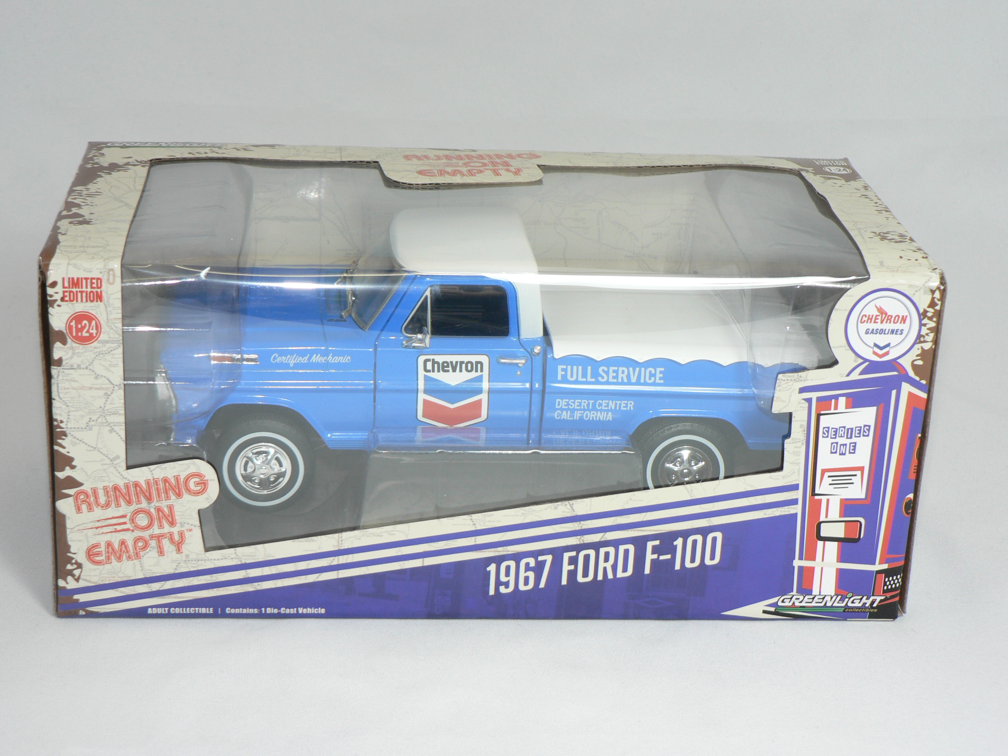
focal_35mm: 71
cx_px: 504
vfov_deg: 20.7
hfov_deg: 27.4
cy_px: 378
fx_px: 2067
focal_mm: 11.8
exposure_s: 1/60
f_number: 3.2
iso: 80
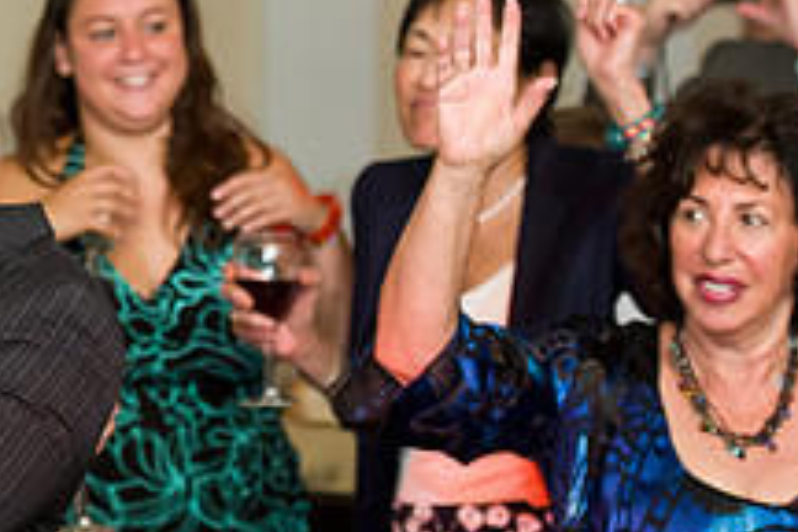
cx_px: -144
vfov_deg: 6.0
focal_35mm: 228
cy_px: 111
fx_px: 5054
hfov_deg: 8.9
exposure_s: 1/125
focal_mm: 85
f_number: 3.2
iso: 1600
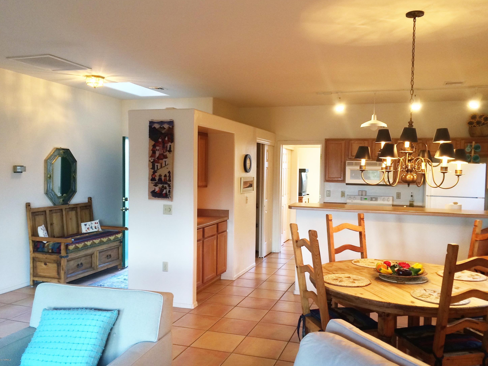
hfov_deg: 60.0
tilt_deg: -4.3
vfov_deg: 46.8
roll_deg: +1.1
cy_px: 182
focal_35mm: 30
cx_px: 248
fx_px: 423
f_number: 2.2
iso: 125
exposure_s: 1/30
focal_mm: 4.15
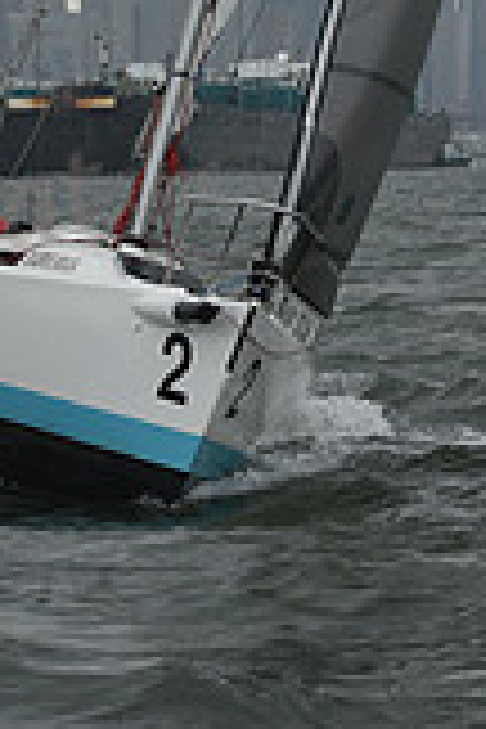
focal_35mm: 251
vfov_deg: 8.0
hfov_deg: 5.5
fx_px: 5082
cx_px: 457
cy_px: -513
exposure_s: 1/800
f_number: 5.6
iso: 320
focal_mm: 70
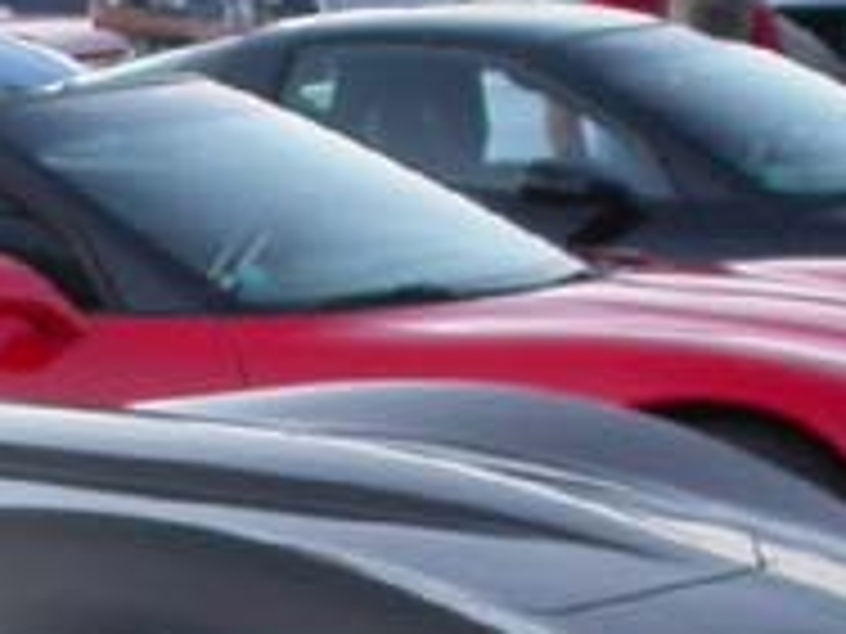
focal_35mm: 207
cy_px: 625
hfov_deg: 9.4
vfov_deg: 7.2
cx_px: -153
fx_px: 5059
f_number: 3
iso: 100
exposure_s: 1/58.7
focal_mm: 7.85
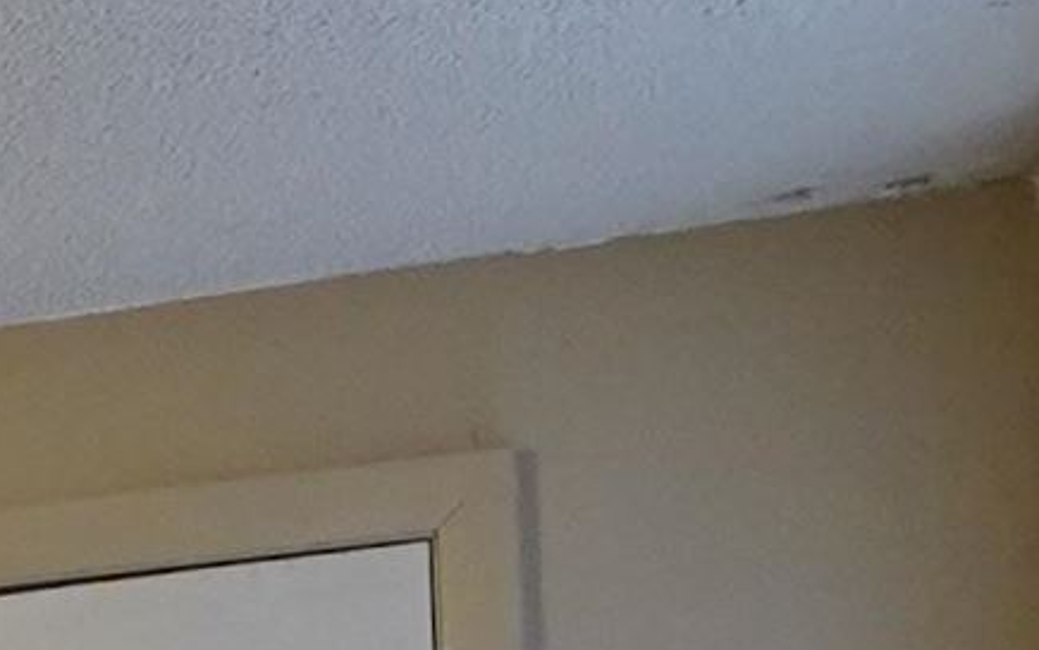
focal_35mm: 115
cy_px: 1785
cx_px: -1350
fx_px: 3257
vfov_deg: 9.5
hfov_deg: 13.7
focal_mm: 11
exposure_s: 1/160
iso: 1600
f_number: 4
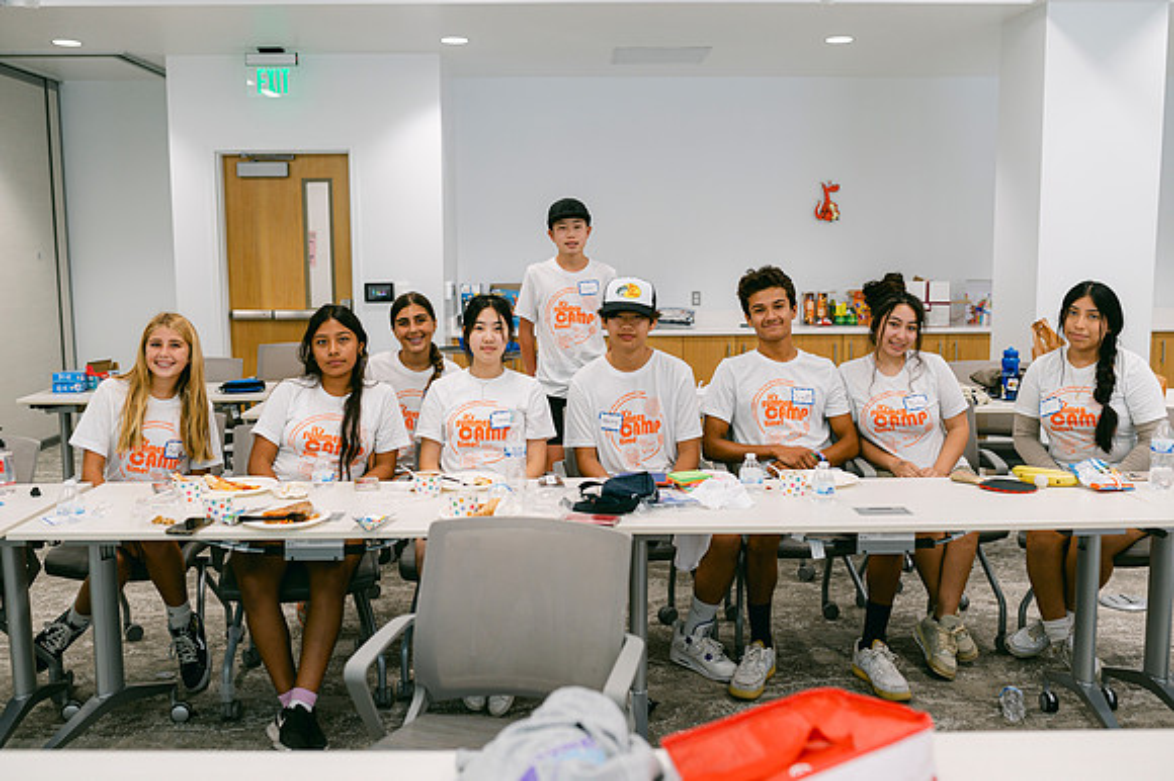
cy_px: 390
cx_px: 587
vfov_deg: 37.8
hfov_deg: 54.5
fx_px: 1141
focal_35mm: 35
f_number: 3.2
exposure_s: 1/125
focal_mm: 35
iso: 180
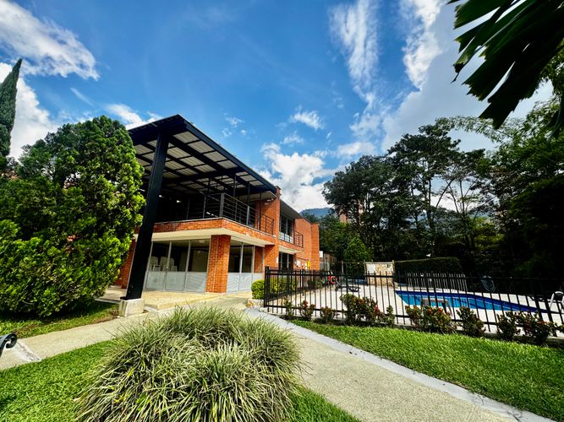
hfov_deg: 102.1
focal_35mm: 14
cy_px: 211
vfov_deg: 85.7
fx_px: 228
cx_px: 282
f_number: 2.2
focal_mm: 2.22
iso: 50
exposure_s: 1/944
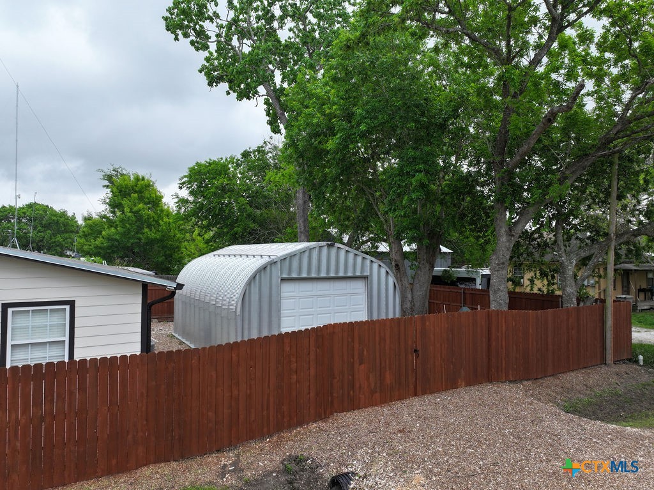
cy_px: 245
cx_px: 327
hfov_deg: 71.6
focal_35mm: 24
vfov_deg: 56.8
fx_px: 453
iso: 130
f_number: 2.8
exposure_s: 1/1250
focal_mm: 12.29
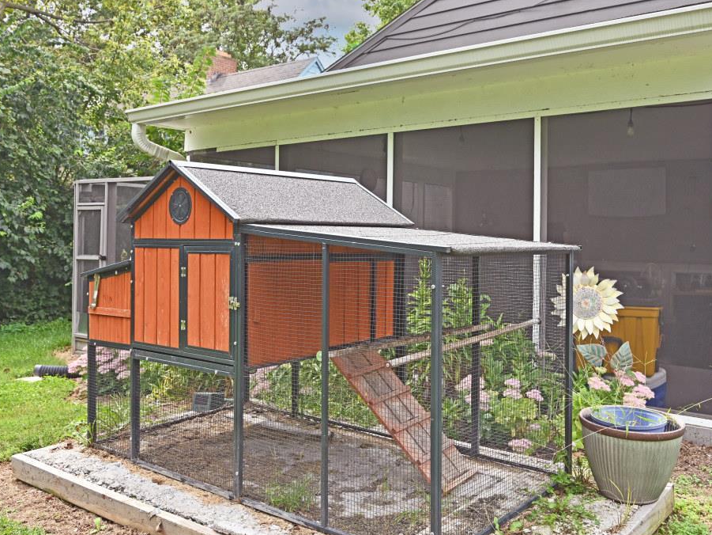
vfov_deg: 43.1
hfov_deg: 55.2
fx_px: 675
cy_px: 237
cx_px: 429
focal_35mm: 33
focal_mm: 20.5
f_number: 6.3
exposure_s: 1/250
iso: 100
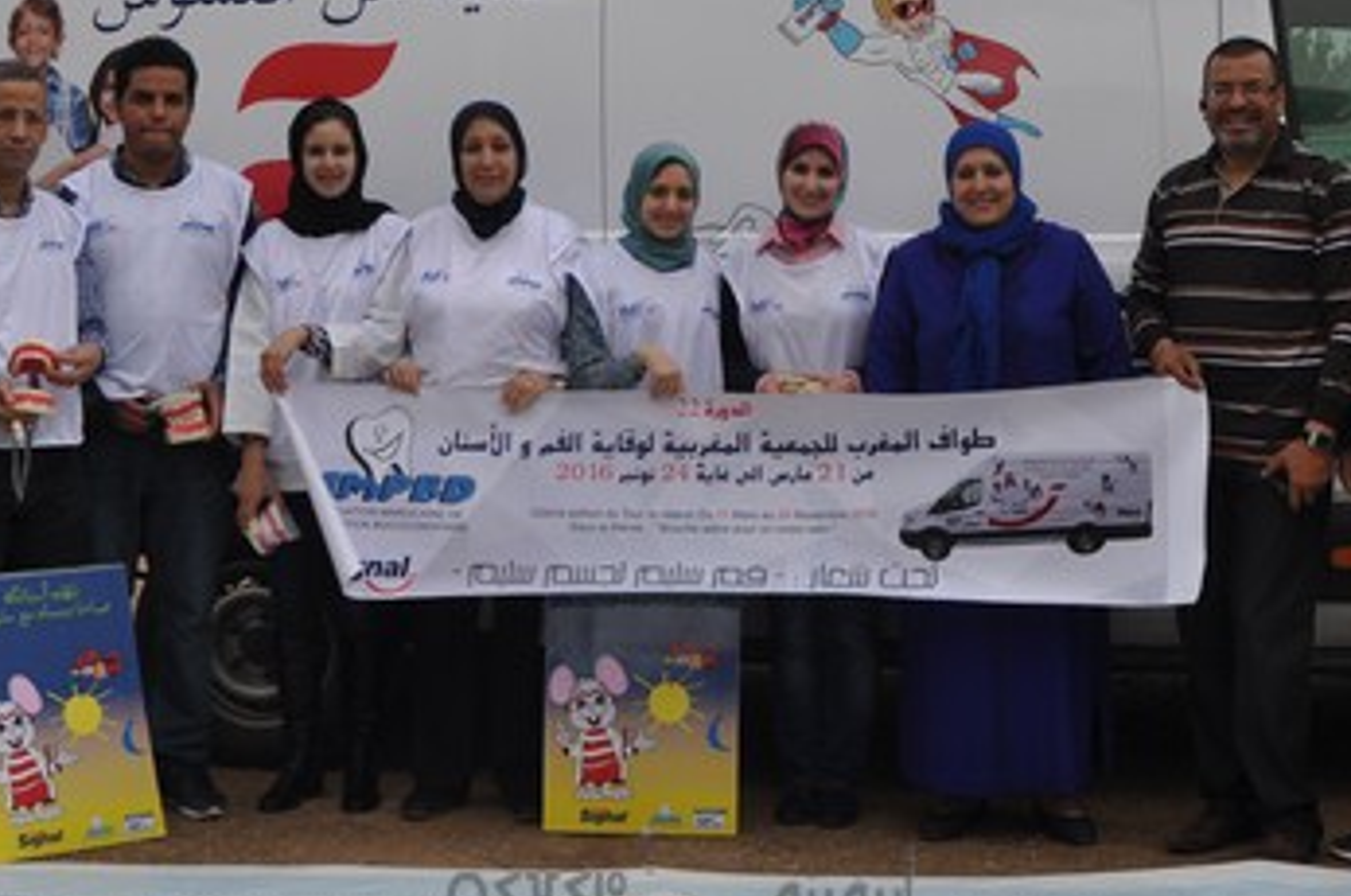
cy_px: 349
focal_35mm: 72
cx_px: 670
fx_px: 2697
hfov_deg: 28.1
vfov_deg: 18.8
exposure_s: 1/250
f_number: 8
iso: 200
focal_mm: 26
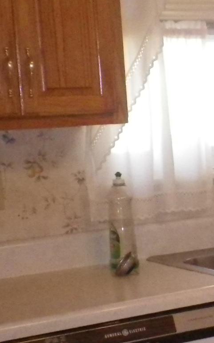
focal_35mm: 103
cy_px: 237
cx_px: 416
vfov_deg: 20.1
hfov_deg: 11.5
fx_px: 961
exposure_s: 1/100
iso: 800
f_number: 3.5
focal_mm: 5.05
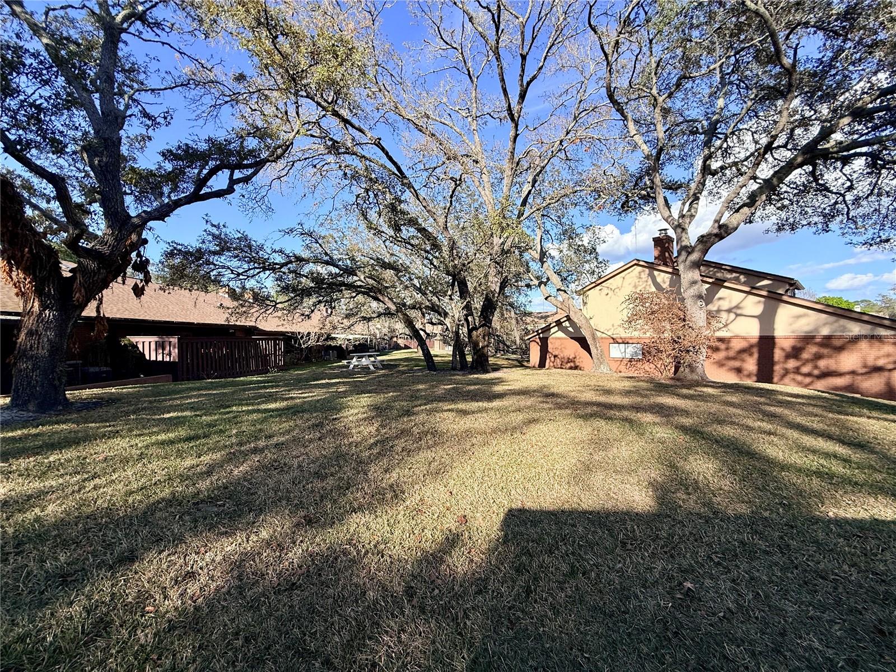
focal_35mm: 14
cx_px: 448
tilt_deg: +0.9
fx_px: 362
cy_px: 336
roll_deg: +0.4
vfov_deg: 85.7
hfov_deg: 102.1
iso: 50
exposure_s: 1/1235
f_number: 2.2
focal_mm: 2.22
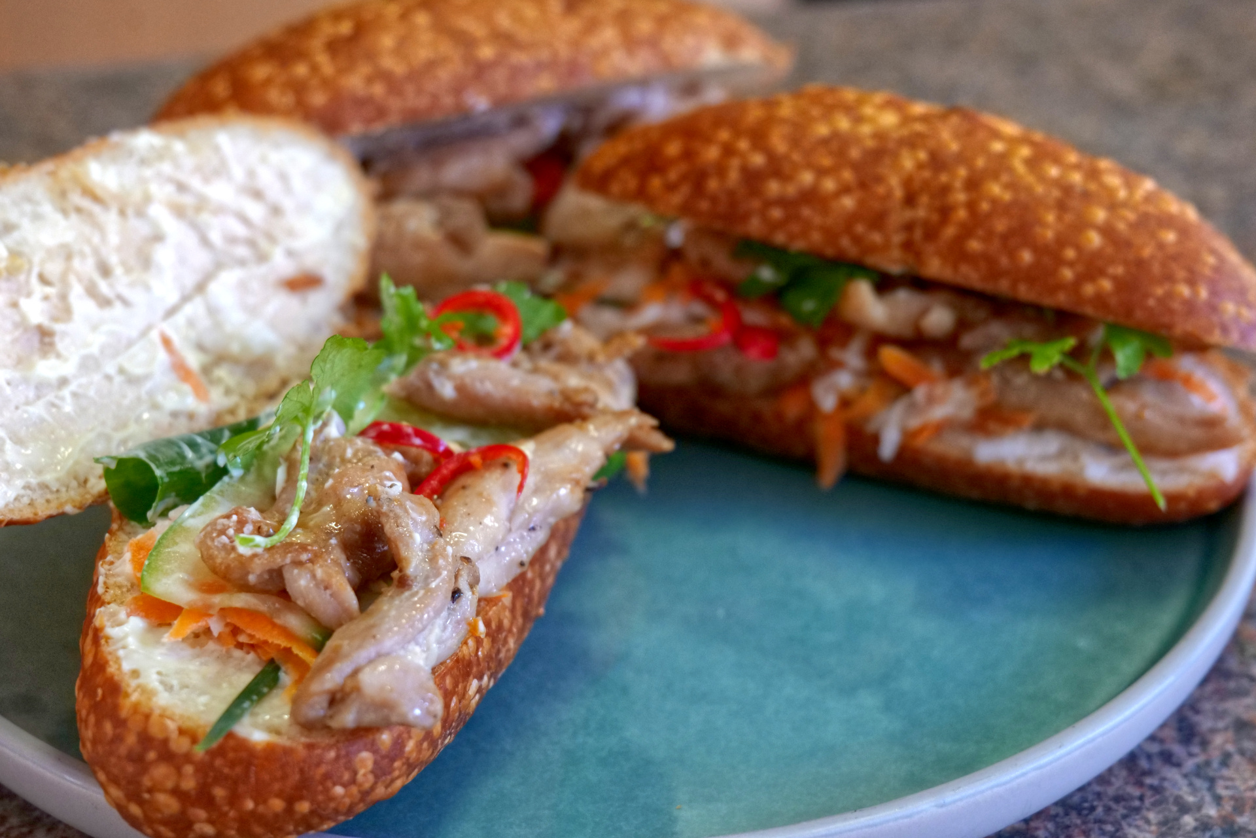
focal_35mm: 60
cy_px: 419
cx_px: 628
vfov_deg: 22.6
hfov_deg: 33.4
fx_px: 2093
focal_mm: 60
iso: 5000
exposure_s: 1/60
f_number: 7.1
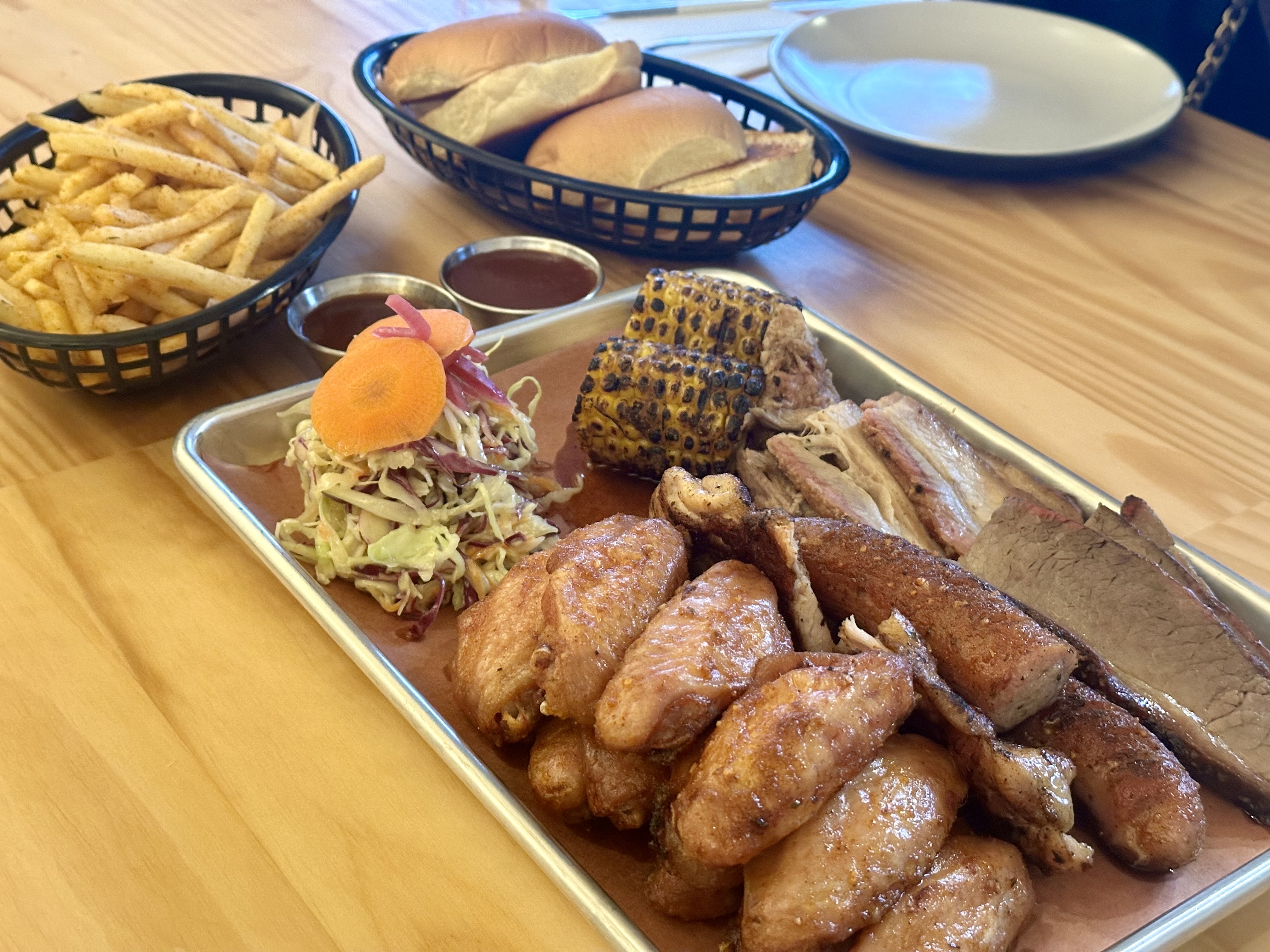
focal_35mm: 48
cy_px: 476
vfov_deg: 30.3
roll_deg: -3.4
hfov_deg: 39.7
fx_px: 1761
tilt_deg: -32.4
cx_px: 635
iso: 400
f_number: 1.78
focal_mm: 6.86
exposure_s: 1/34
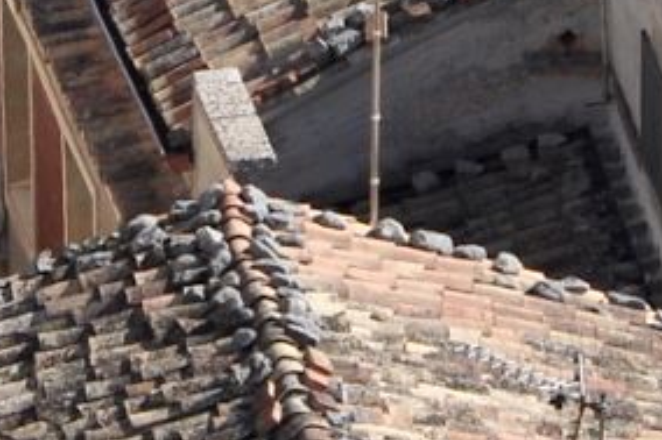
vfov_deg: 1.2
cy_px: -262
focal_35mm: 1134
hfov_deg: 1.8
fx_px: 20840
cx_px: -35
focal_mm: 112
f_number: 9
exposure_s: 1/320
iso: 320
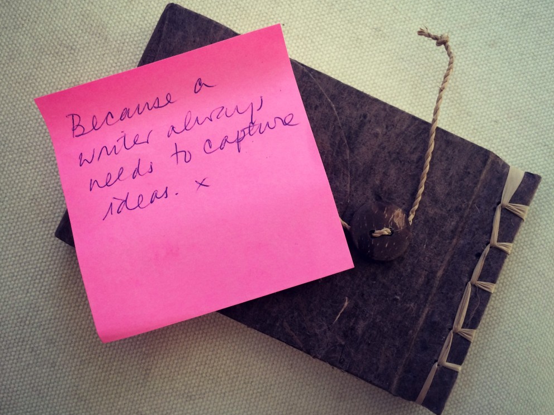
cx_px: 277
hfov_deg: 58.4
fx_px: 496
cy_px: 206
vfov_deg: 45.4
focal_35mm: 31
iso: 80
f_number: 2.2
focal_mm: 4.12
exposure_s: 1/30
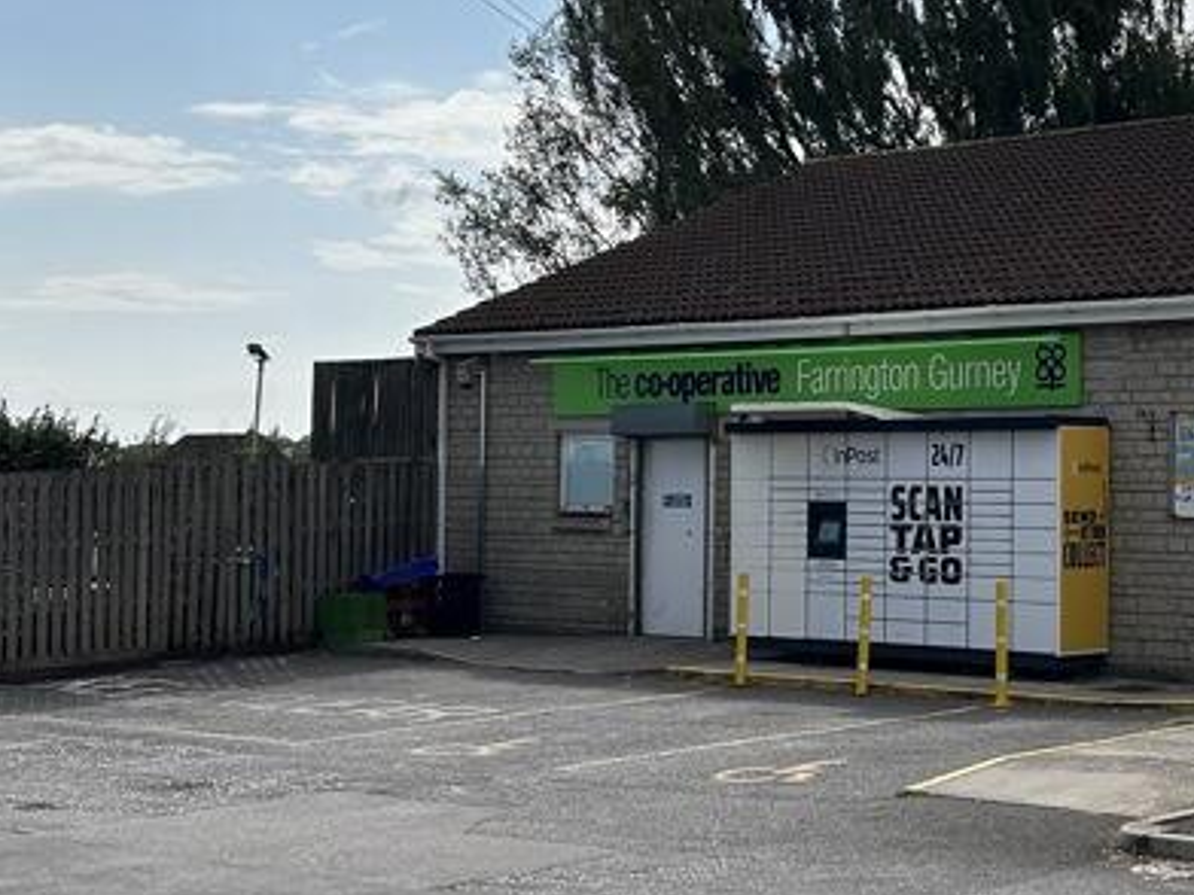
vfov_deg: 21.6
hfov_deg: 27.9
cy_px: 478
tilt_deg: -0.2
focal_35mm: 68
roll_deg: -0.7
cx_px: 972
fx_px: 2346
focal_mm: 5.7
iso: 50
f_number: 1.5
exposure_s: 1/10309
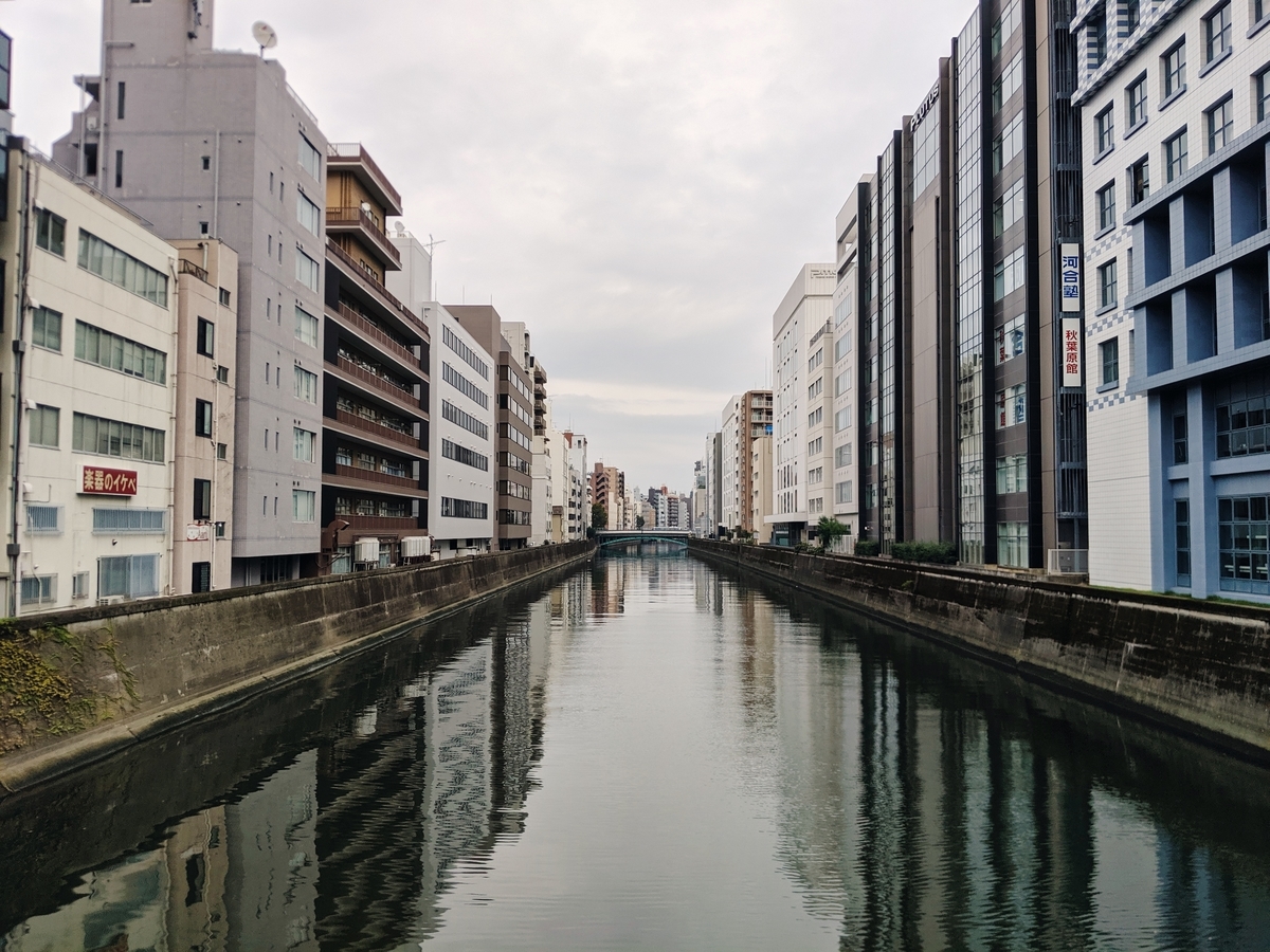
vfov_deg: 51.4
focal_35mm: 27
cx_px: 635
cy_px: 476
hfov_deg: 65.3
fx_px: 991
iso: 68
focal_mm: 4.44
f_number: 1.8
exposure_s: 1/1466
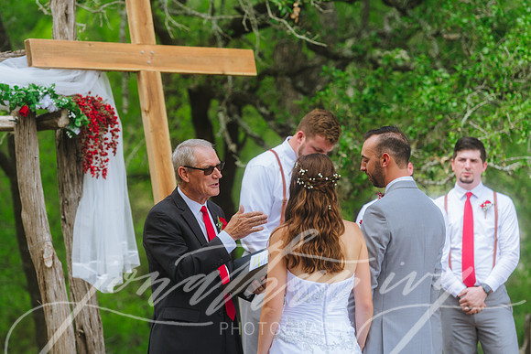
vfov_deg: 8.9
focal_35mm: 155
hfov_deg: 13.2
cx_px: 266
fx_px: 2287
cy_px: 177
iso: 125
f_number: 2.8
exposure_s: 1/250
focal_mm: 155
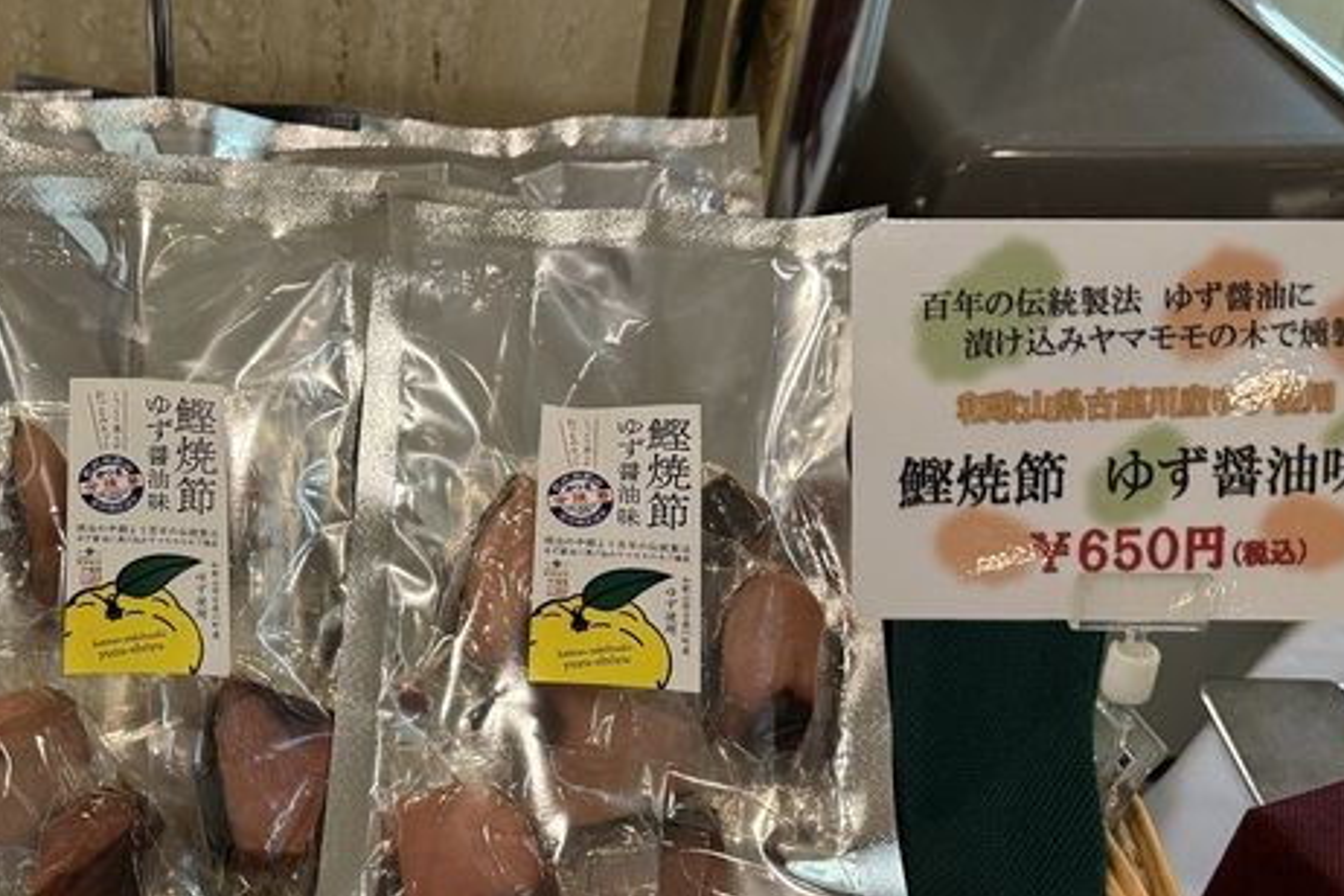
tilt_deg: -38.3
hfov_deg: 42.6
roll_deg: +0.7
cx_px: 281
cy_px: 508
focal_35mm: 44
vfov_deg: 30.5
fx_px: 1643
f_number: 1.78
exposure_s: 1/60
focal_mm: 6.76
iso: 250
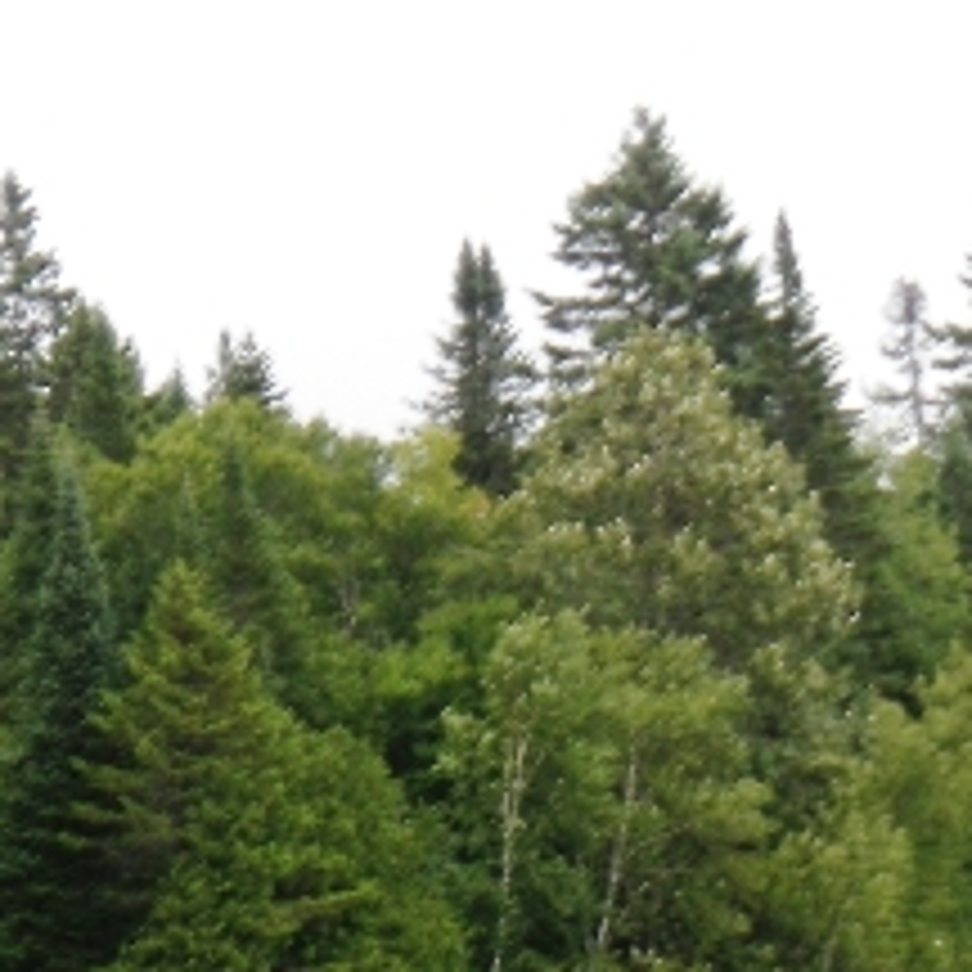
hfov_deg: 8.5
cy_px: 1251
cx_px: -378
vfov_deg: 8.5
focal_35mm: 203
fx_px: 6449
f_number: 4.6
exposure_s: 1/125
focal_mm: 11.1
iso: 80
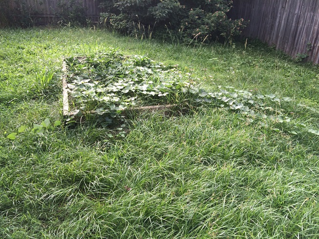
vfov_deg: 48.2
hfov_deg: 61.7
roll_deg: -5.3
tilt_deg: -29.4
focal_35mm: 29
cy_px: 120
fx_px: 267
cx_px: 160
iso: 32
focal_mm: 4.15
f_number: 2.2
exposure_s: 1/354
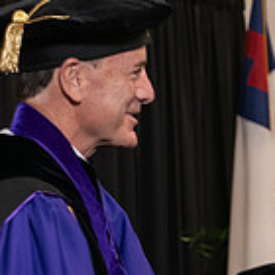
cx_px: 275
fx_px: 1959
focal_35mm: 218
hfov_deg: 8.0
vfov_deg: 8.0
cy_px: 207
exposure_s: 1/125
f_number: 5
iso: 2000
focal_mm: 62
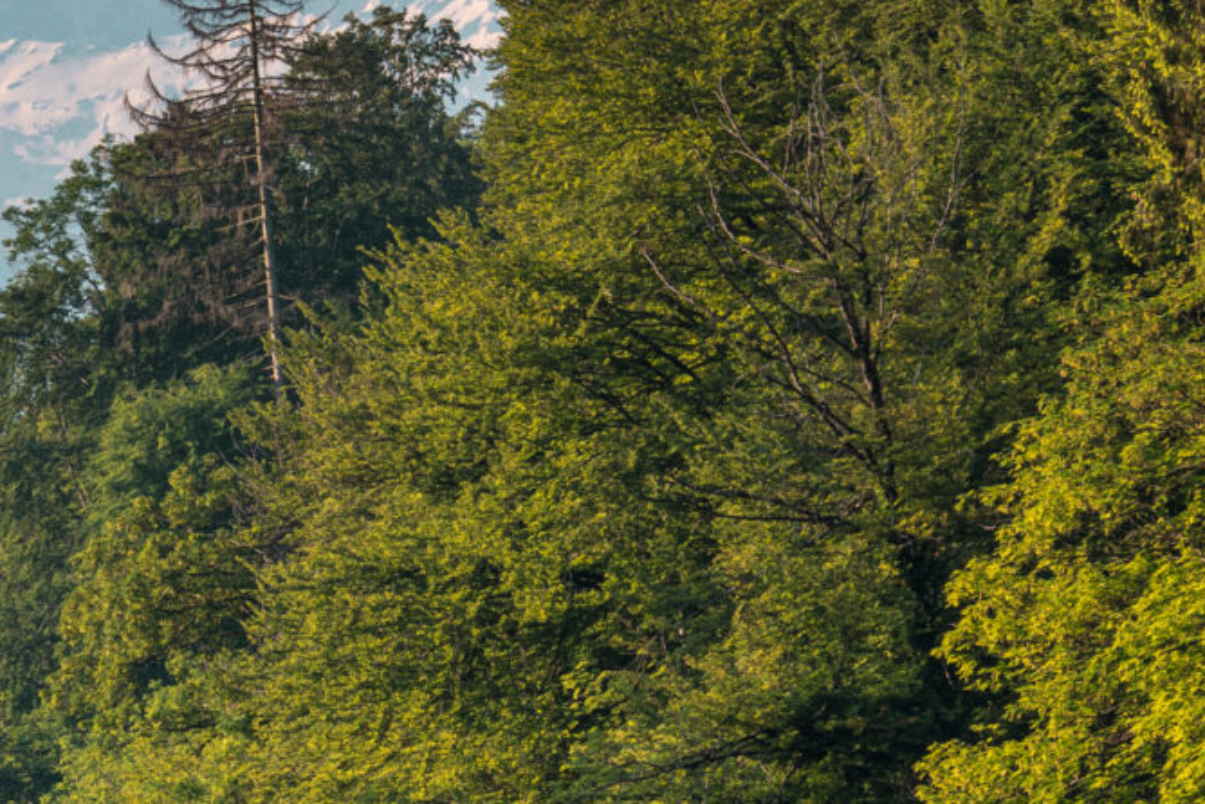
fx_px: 25013
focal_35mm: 747
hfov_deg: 2.8
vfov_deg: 1.8
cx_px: -770
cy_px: 634
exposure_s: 1/10
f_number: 11
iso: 64
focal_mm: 195
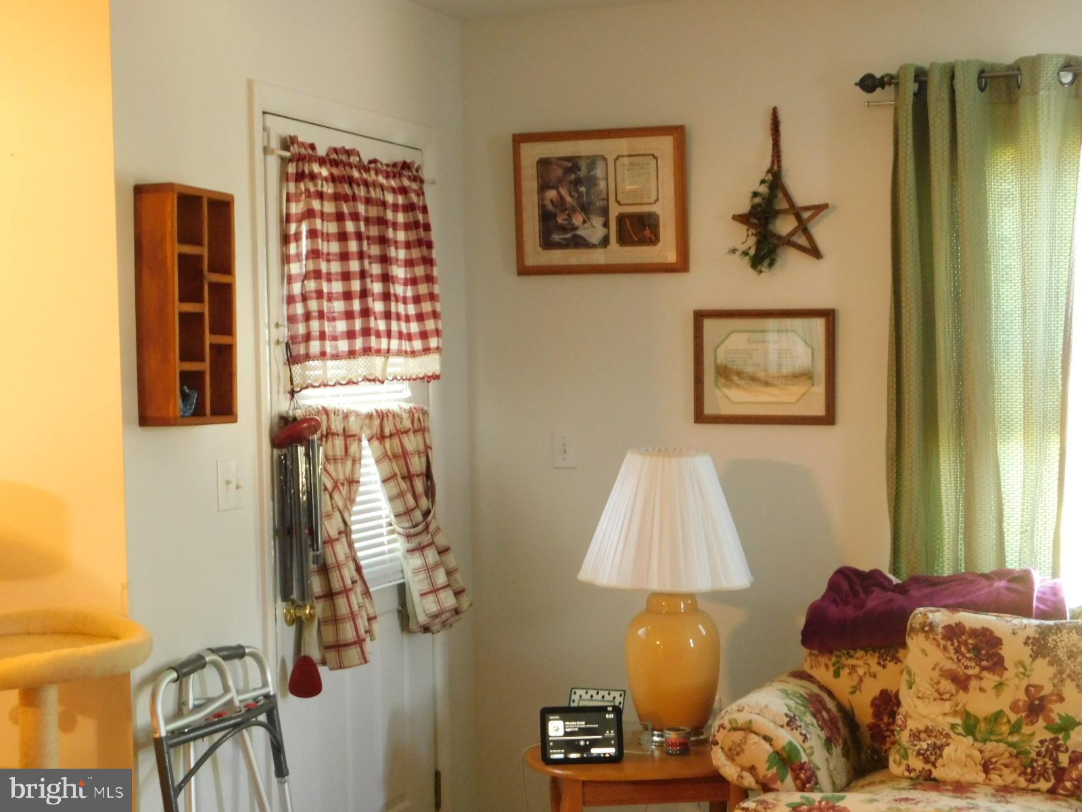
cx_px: 541
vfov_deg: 24.8
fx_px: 1844
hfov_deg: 32.7
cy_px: 406
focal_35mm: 59
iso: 560
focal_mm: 10.4
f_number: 4
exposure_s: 1/8
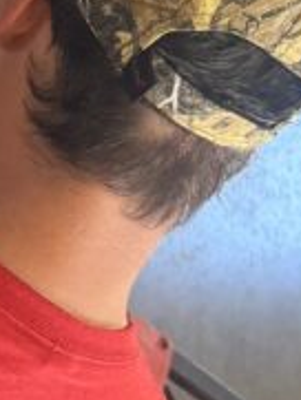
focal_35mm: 136
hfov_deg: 10.1
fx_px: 1575
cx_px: -303
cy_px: 232
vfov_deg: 14.5
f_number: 1.78
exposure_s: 1/60
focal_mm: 6.76
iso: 400
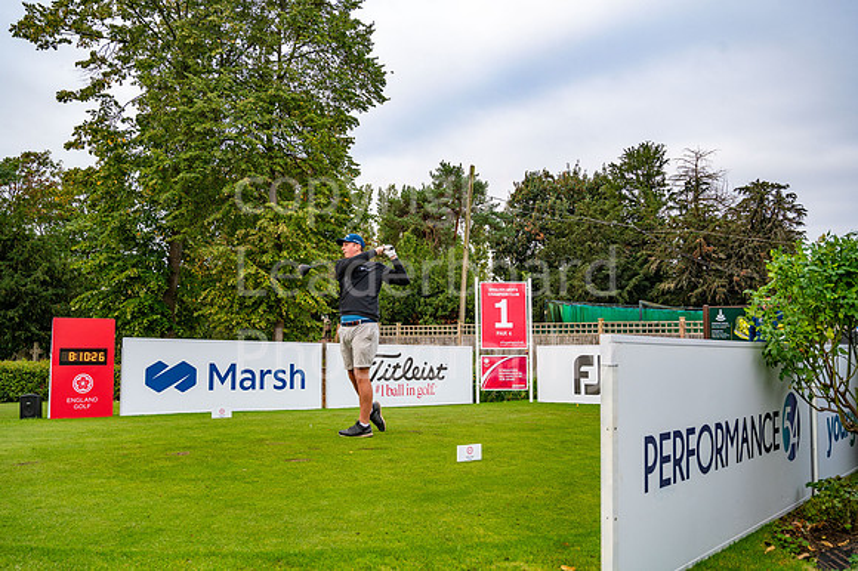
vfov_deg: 39.9
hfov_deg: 57.3
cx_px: 429
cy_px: 286
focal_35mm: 33
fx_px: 786
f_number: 5
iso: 500
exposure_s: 1/400
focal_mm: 33
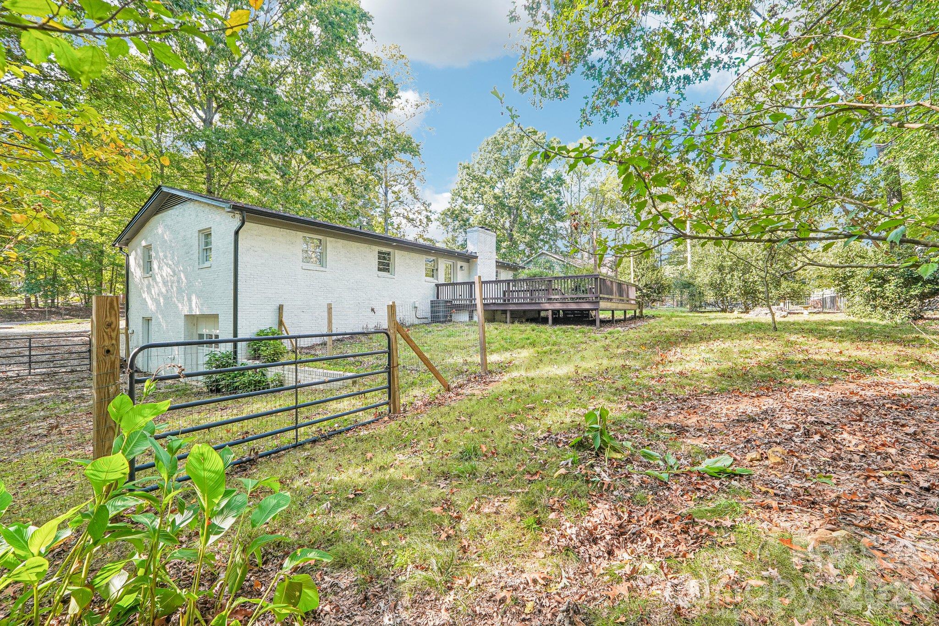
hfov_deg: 97.6
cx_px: 470
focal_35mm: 16
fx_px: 411
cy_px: 313
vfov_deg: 74.6
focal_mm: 10.5
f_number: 8
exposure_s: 1/30
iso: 200
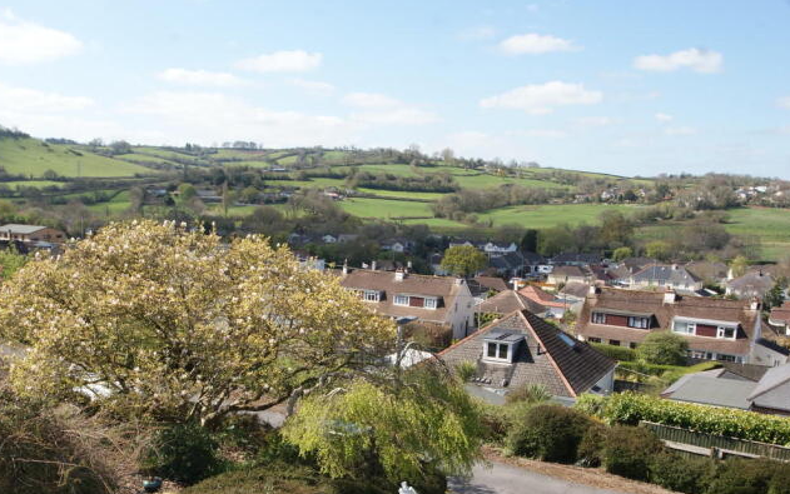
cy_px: 260
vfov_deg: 33.6
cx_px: 392
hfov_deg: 51.5
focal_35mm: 38
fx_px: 819
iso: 100
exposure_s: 1/80
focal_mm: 24
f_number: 10
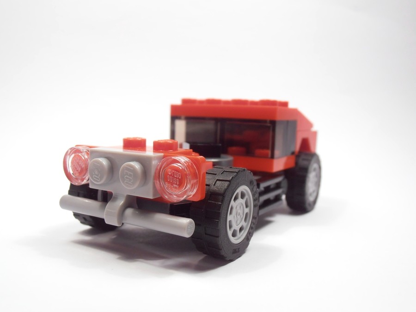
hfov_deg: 50.1
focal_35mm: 37
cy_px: 156
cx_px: 208
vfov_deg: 38.7
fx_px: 445
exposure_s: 1/40
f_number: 3.9
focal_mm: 6.61
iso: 80
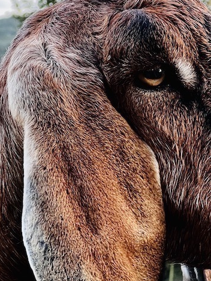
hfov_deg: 8.8
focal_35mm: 168
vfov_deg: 11.7
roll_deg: +0.7
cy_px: 221
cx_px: 161
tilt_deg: -4.8
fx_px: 1365
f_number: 2.8
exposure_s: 1/99
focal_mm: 9
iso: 125
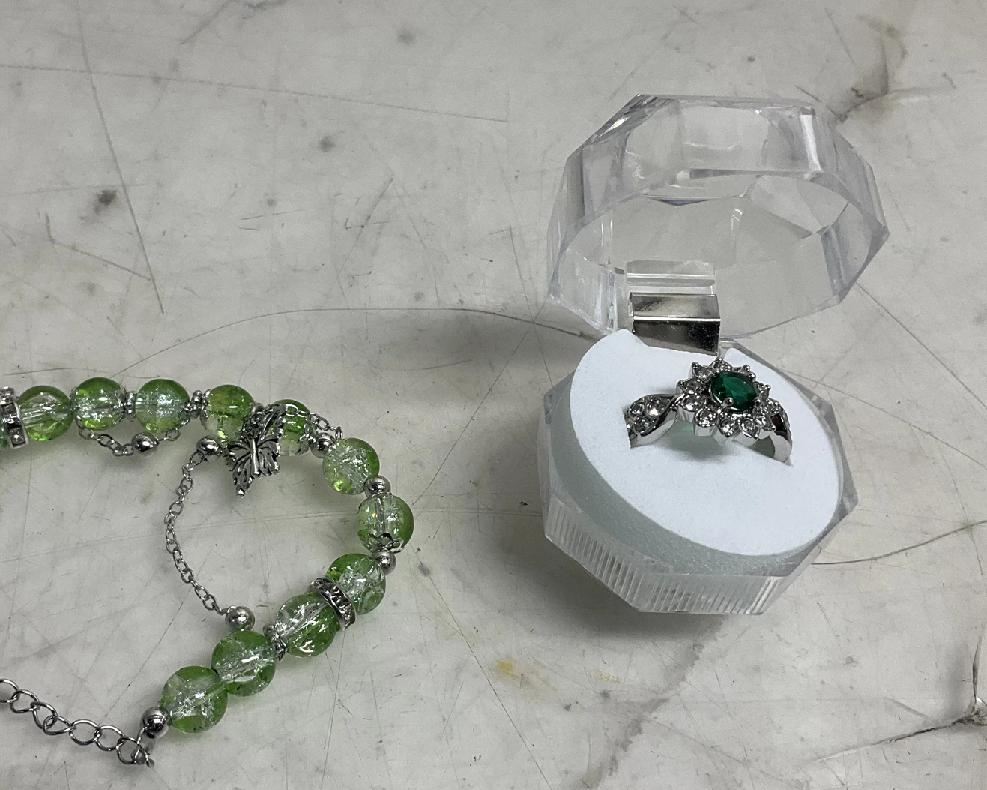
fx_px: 1256
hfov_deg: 42.6
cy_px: 428
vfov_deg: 34.9
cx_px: 378
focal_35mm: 43
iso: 40
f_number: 1.8
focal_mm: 3
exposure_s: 1/120
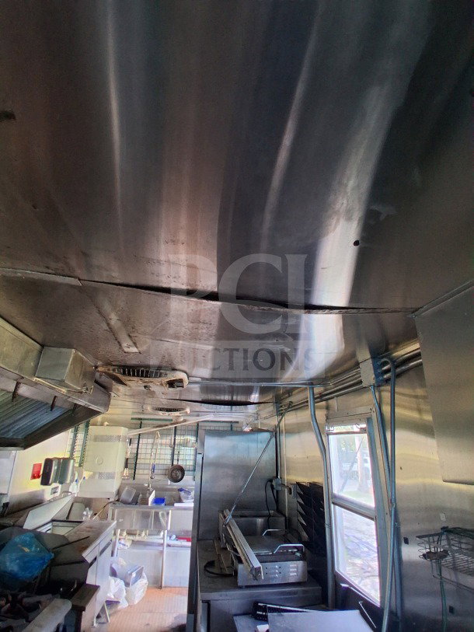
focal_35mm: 17
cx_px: 237
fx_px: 310
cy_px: 316
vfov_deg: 91.0
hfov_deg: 74.7
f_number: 2.2
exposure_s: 1/40
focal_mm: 1.4
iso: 250
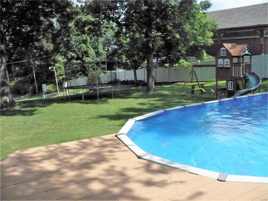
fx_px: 286
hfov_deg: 50.2
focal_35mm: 37
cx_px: 134
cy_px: 100
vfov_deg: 38.6
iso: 800
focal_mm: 6.1
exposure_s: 1/1300
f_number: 8
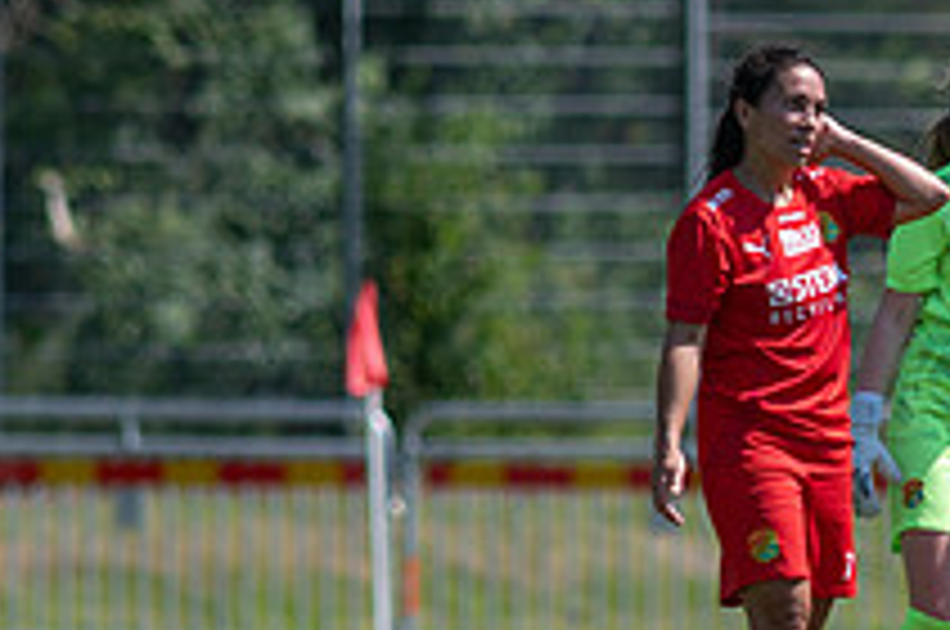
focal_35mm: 1279
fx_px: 33700
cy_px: 479
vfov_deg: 1.1
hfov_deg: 1.6
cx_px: 1234
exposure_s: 1/2000
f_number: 3.2
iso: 160
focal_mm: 300
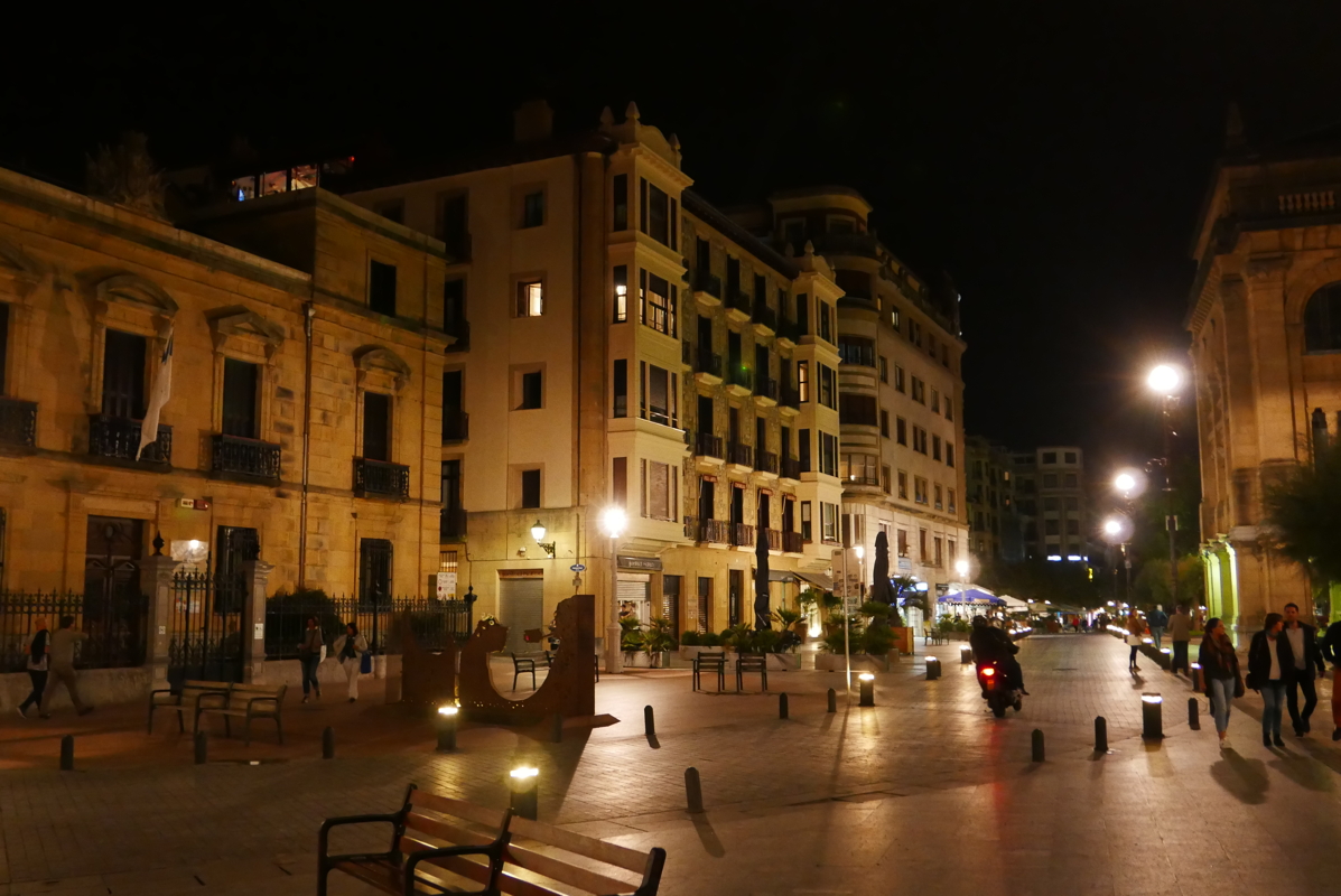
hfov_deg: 55.8
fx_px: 1267
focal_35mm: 34
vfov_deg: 38.9
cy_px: 448
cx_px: 670
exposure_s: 1/50
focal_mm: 15.4
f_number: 2.3
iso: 3200
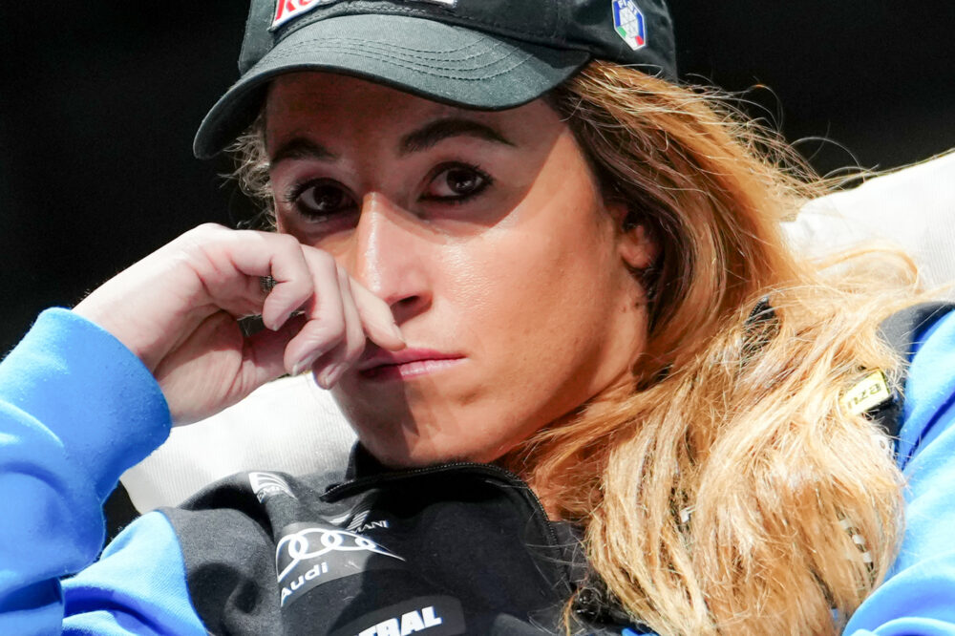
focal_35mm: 300
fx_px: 7955
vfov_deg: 4.6
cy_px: 318
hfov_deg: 6.9
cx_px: 478
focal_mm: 200
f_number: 2.8
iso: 1600
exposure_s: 1/400
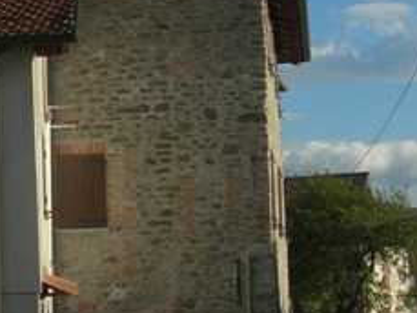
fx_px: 1278
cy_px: 149
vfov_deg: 14.0
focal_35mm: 106
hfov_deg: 17.7
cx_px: -67
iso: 64
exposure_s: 1/685
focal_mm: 7.8
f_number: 4.8
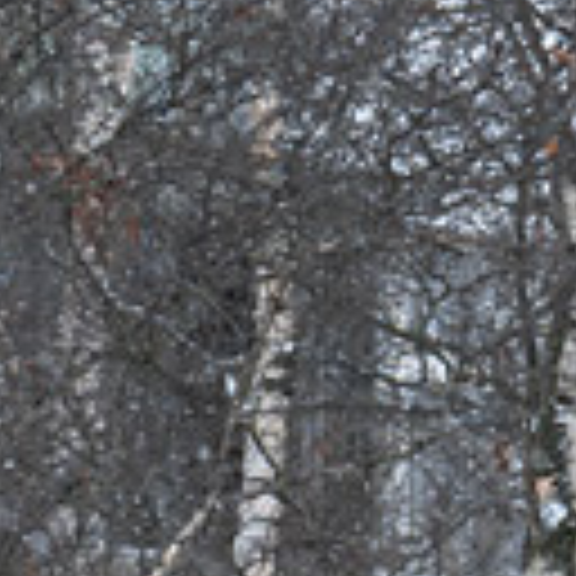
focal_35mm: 1192
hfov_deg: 1.5
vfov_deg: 1.5
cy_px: 1728
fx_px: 22440
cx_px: -1494
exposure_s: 1/320
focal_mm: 150
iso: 1000
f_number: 7.1
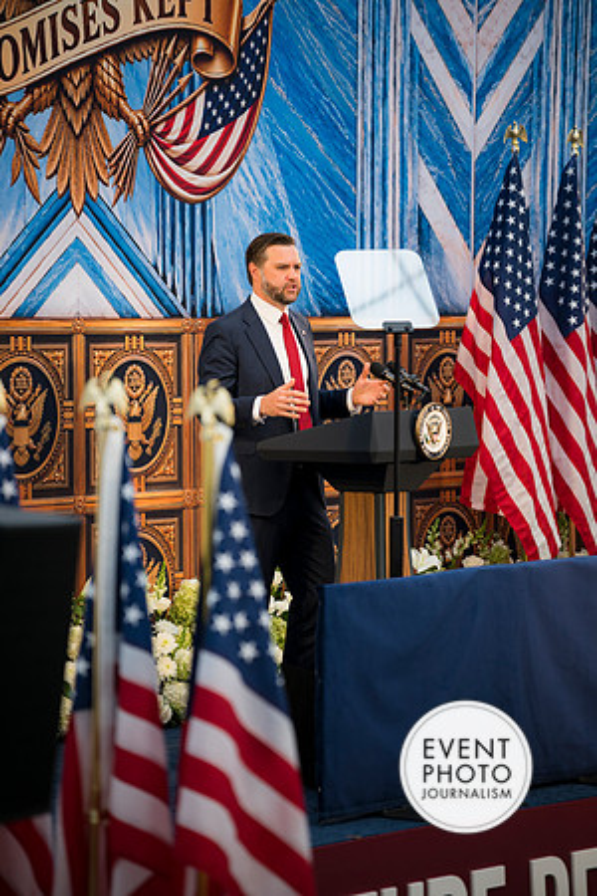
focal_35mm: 150
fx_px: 3731
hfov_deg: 9.1
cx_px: 298
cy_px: 448
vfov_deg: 13.7
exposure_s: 1/200
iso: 250
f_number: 2.8
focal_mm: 150
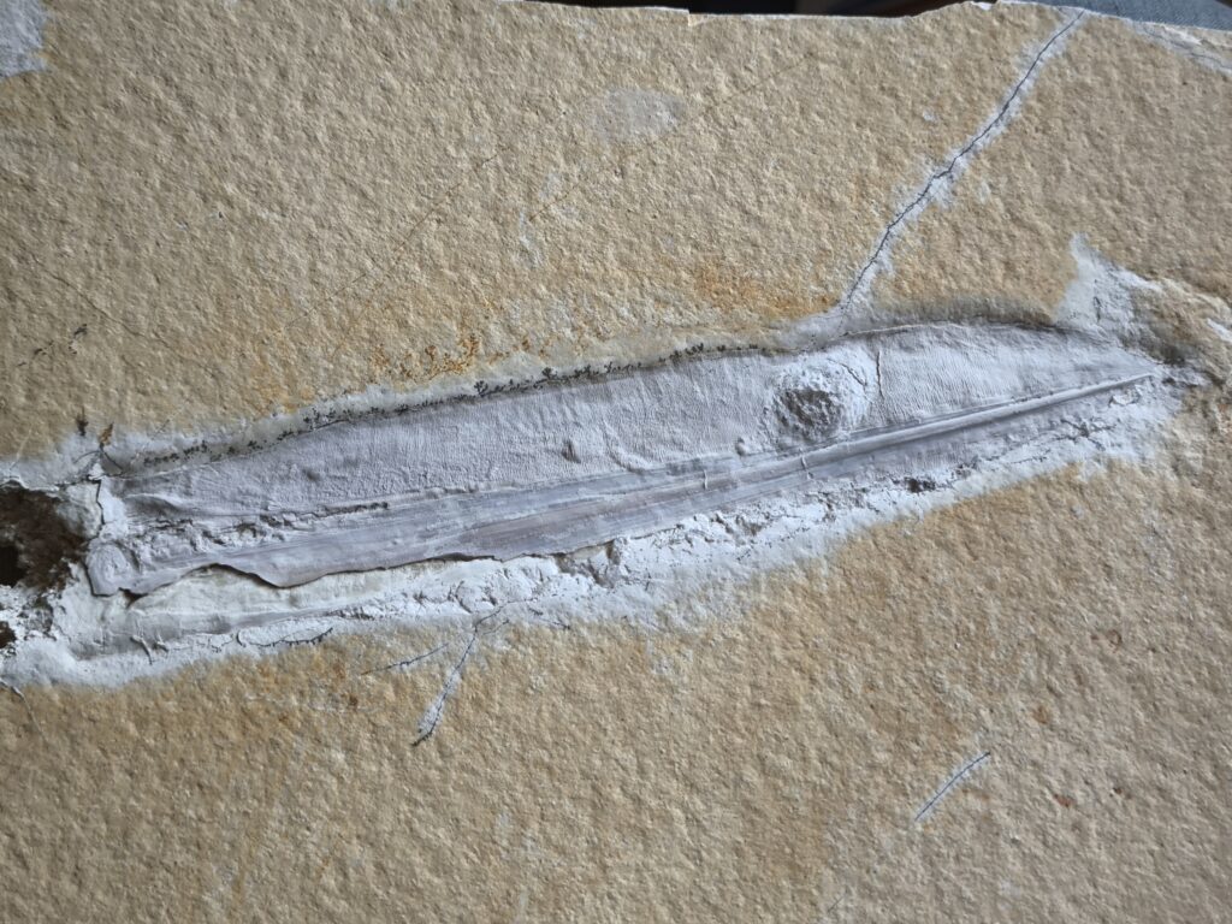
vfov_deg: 29.1
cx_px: 616
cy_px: 462
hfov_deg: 38.2
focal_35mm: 50
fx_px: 1780
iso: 80
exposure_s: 1/100
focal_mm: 6.92
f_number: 1.9
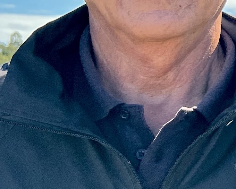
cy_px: 47
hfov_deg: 11.9
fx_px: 971
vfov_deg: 11.1
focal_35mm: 139
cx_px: 510
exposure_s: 1/2841
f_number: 1.5
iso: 50
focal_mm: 5.7
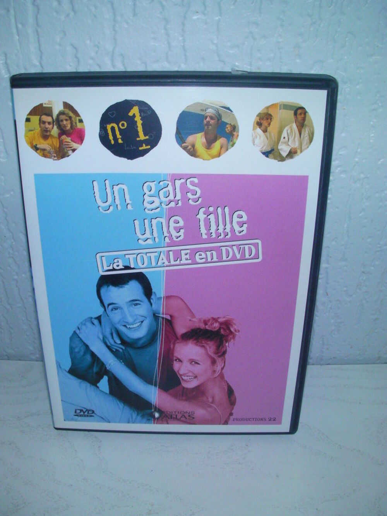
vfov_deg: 49.0
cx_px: 194
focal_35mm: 38
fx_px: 566
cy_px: 258
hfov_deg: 37.7
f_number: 5.6
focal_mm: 6.3
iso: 200
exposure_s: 1/30
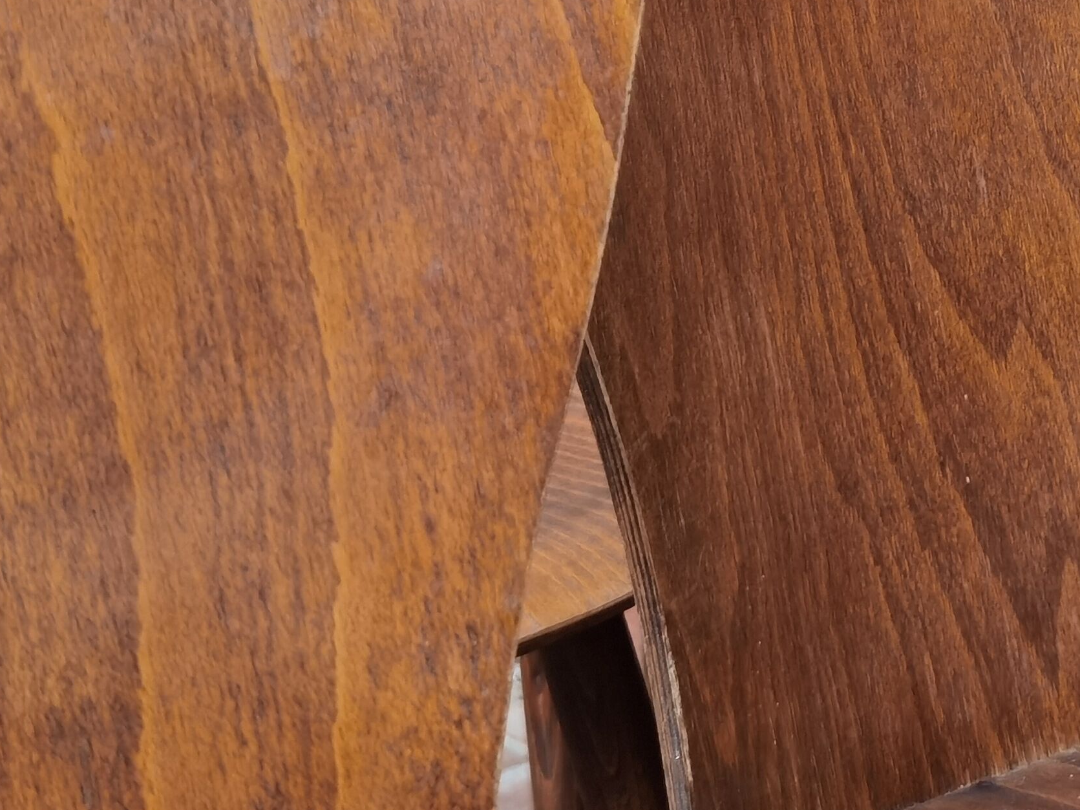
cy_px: -39
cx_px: 1139
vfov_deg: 11.7
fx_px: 3900
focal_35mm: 125
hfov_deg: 15.4
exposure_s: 1/100
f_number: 1.9
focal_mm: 6.71
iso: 64
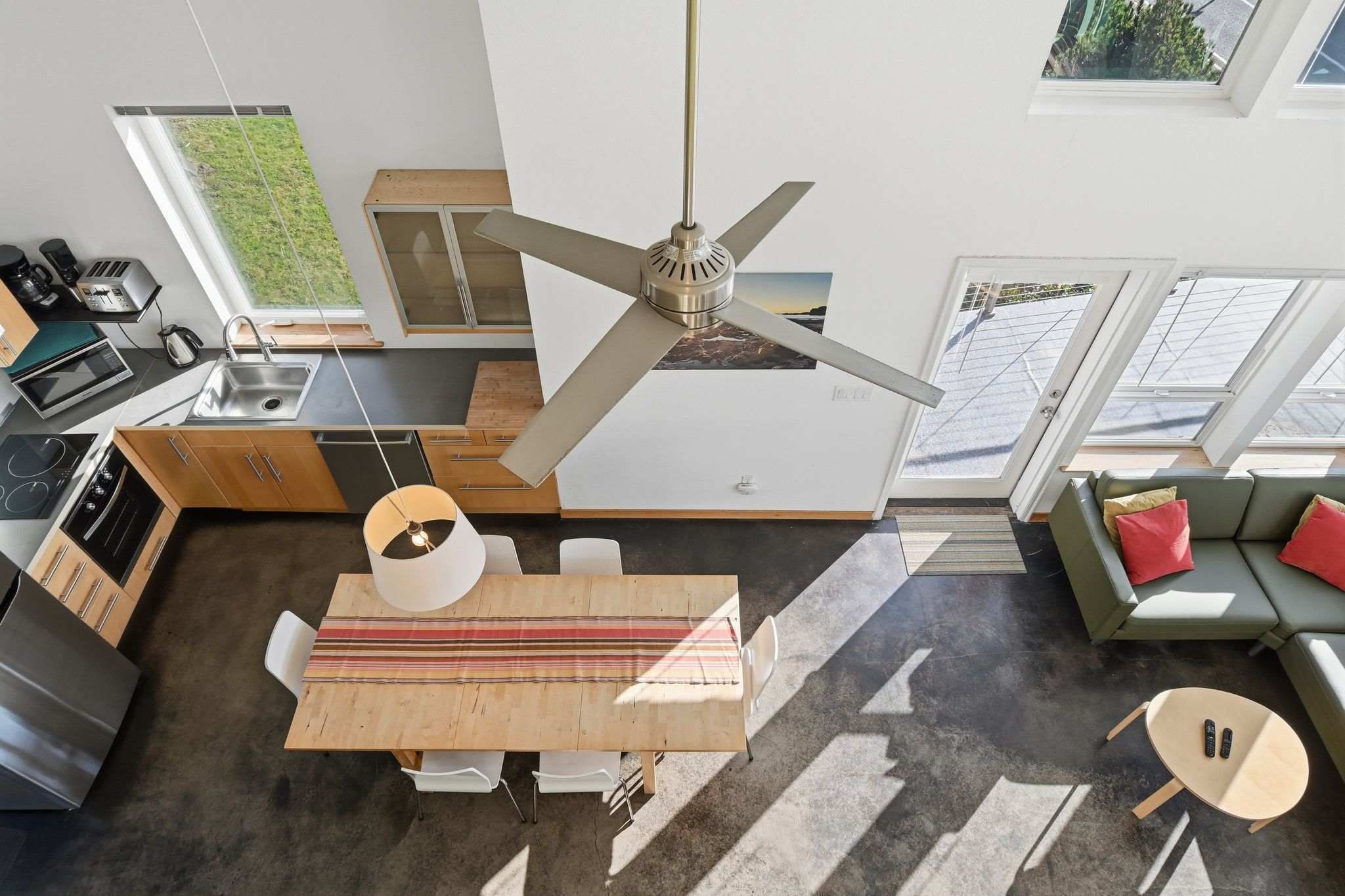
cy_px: 448
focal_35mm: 21
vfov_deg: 59.5
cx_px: 672
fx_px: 784
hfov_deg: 81.2
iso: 800
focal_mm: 14
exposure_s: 1/500
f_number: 9
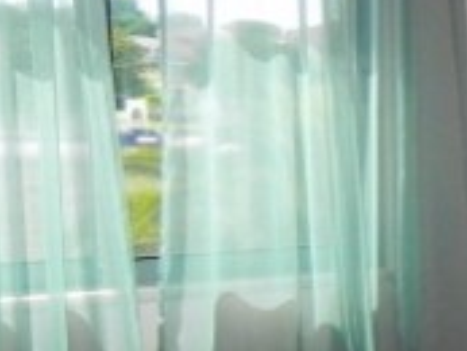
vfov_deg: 15.3
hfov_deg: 18.1
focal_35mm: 96
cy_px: 267
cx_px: 707
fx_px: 1296
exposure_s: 1/214
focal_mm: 4.6
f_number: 5.6
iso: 160
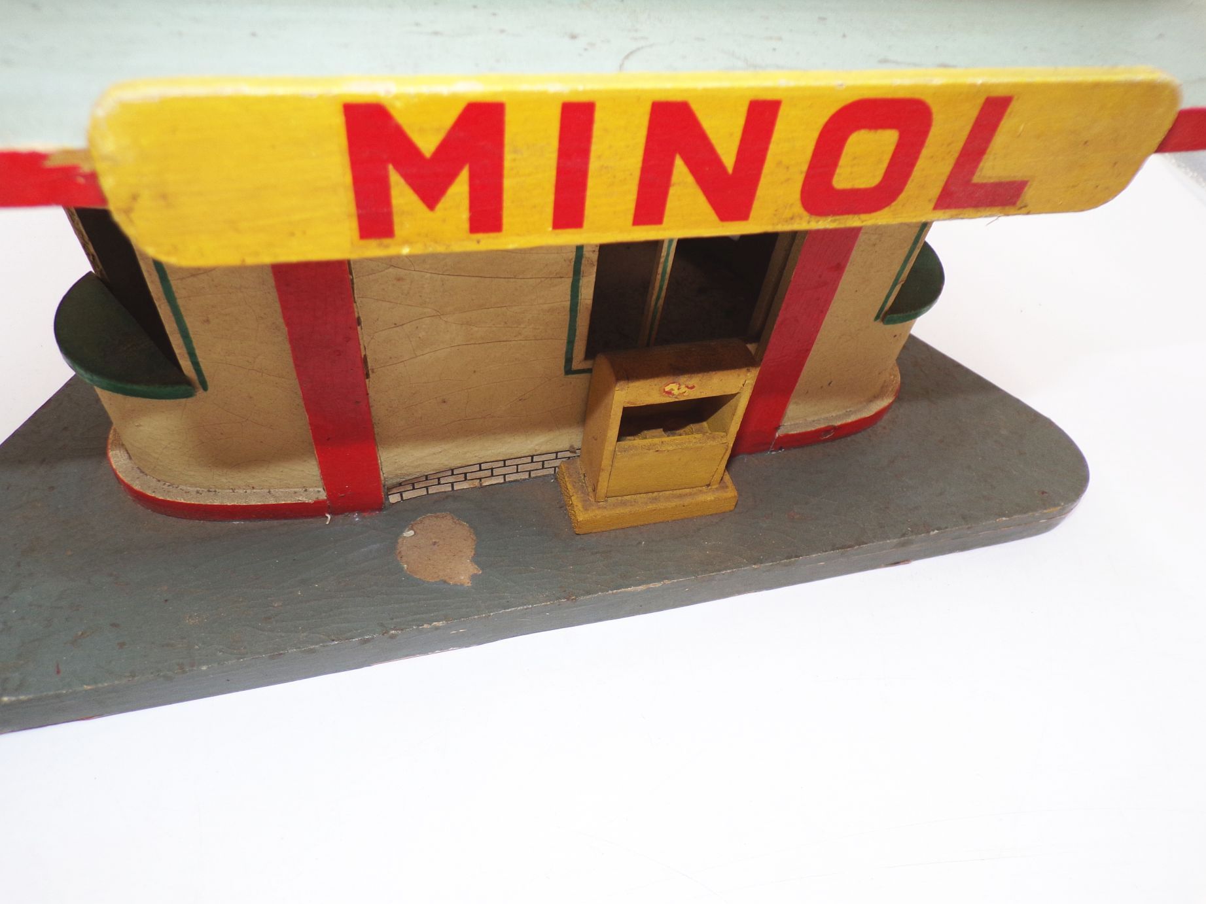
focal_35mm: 24
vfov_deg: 56.8
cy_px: 452
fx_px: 836
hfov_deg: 71.6
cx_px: 603
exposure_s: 1/52
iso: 80
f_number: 3
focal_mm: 4.3
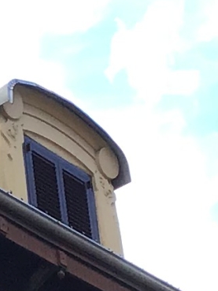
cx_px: -301
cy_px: 433
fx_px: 1972
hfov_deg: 6.1
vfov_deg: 8.2
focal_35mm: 235
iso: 25
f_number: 2.4
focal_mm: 3.3
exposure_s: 1/379
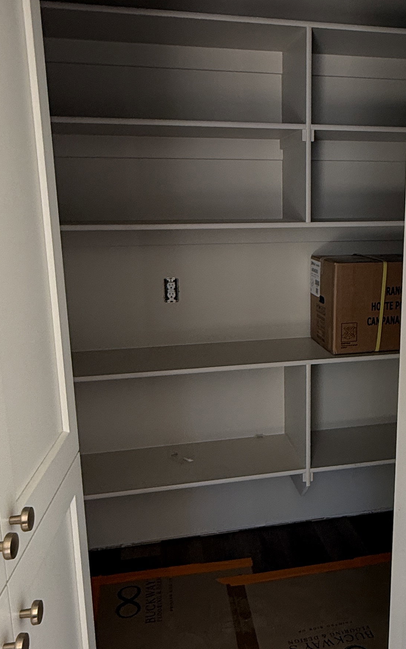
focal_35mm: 34
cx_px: 300
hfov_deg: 36.5
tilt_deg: -12.3
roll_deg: -0.3
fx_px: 602
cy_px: 337
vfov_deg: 56.7
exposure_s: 1/99
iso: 100
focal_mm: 2.22
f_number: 2.2
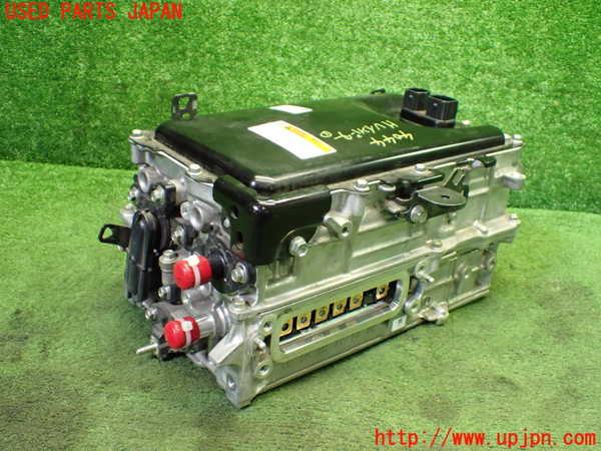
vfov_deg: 37.7
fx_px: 660
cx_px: 300
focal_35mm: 38
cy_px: 226
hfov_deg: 49.0
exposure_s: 1/50
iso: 800
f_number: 2.7
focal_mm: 6.83
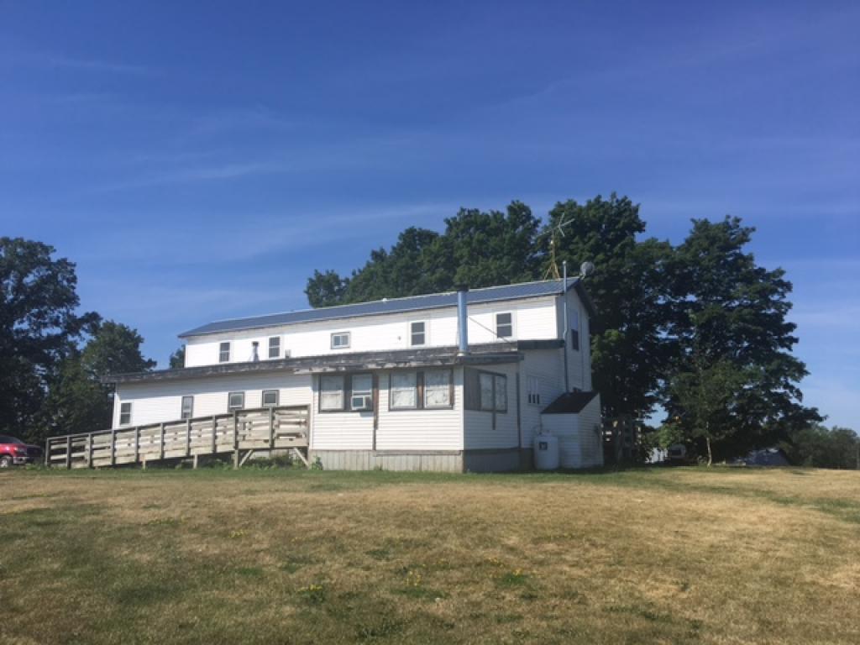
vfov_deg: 48.2
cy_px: 322
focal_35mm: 29
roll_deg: -0.2
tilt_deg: +11.4
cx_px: 430
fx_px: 720
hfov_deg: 61.7
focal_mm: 4.15
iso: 25
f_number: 2.2
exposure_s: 1/1832
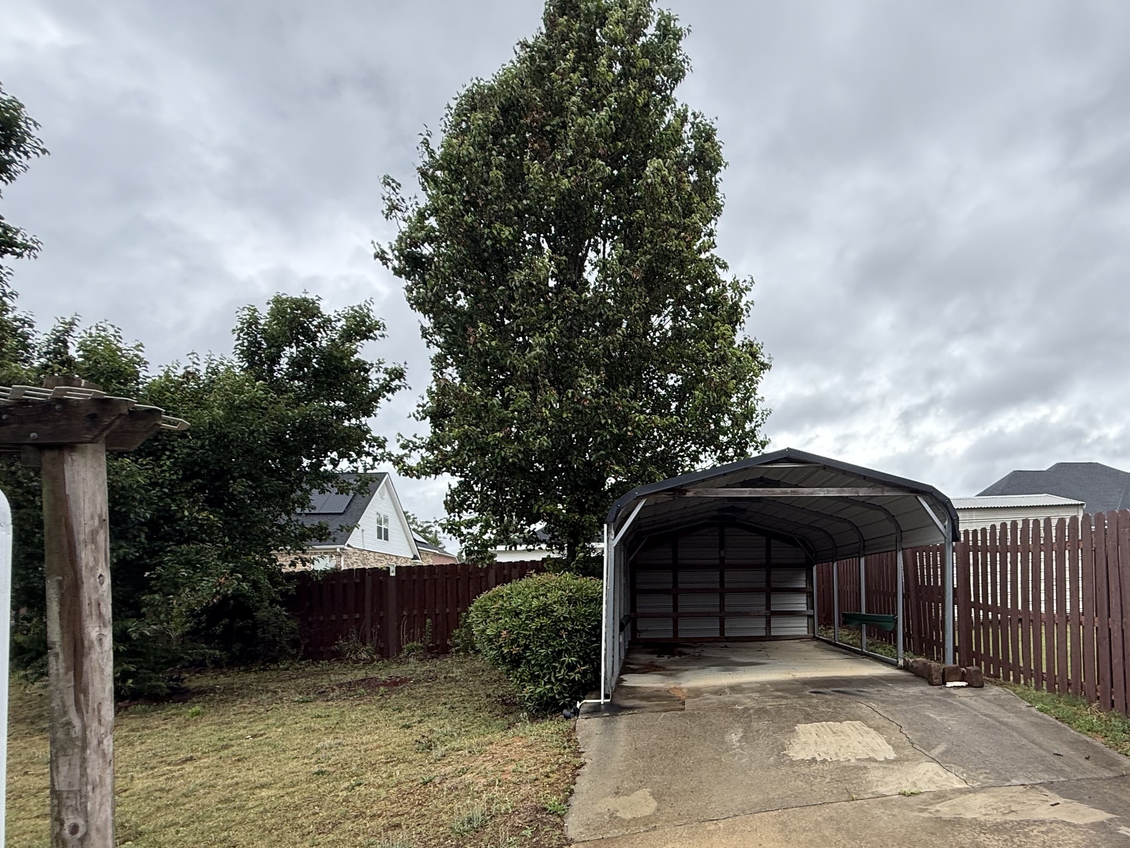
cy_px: 570
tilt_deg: +3.0
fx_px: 686
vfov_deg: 61.8
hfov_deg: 76.0
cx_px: 771
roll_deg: +3.0
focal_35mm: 21
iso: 50
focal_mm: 2.22
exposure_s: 1/176
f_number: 2.2
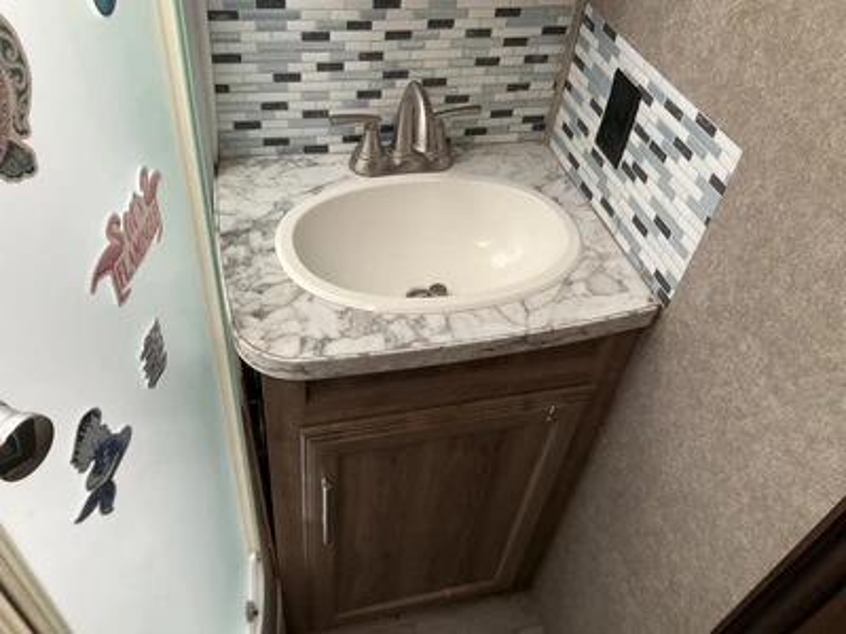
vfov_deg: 48.2
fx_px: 709
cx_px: 423
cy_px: 317
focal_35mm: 29
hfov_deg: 61.7
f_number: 1.8
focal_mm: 3
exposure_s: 1/60
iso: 125
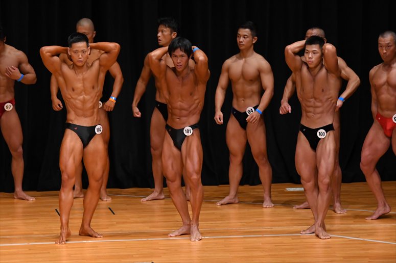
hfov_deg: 8.1
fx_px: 2804
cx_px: 198
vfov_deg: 5.4
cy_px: 132
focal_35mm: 255
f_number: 5.6
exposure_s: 1/400
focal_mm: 170
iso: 3200
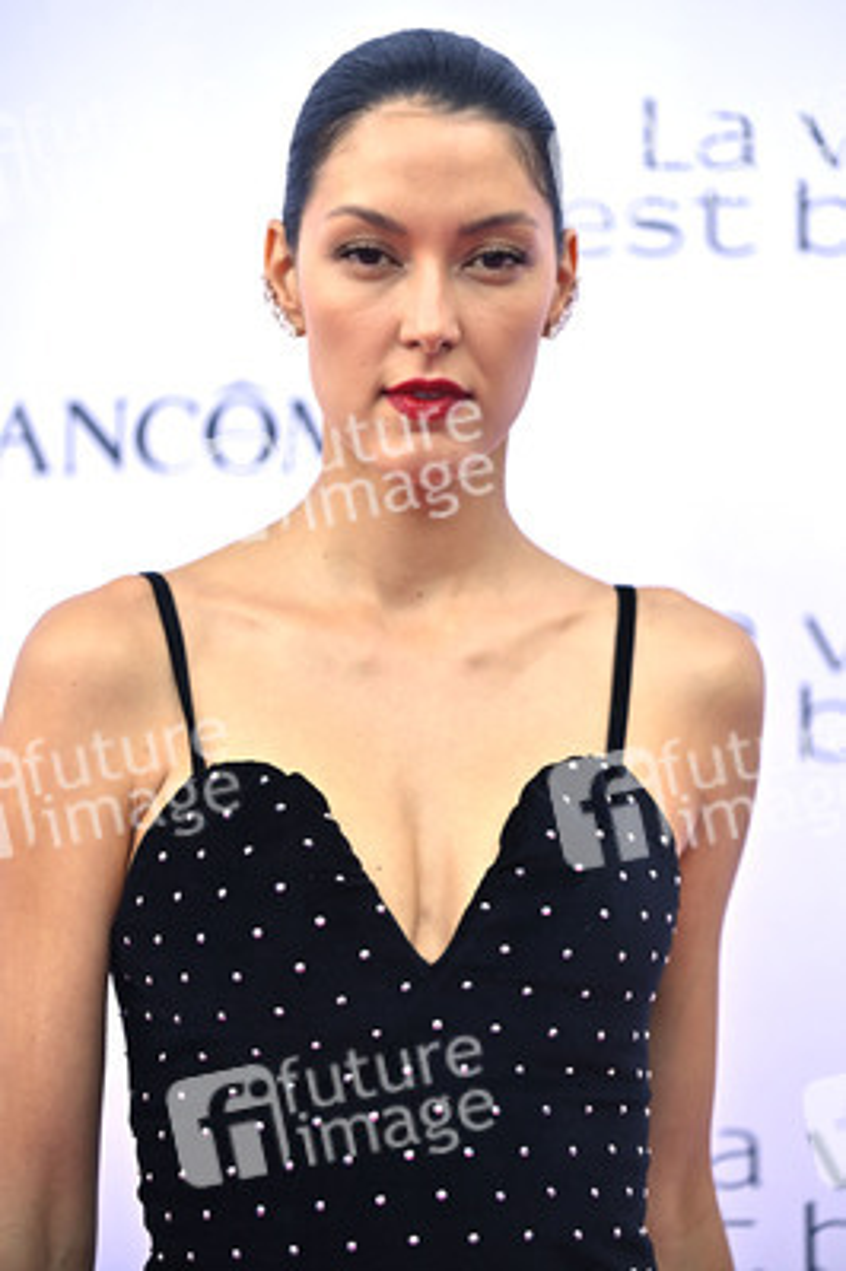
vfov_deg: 20.0
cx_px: 423
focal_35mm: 102
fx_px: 3601
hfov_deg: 13.4
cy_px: 636
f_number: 2.8
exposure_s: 1/1000
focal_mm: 102
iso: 1000
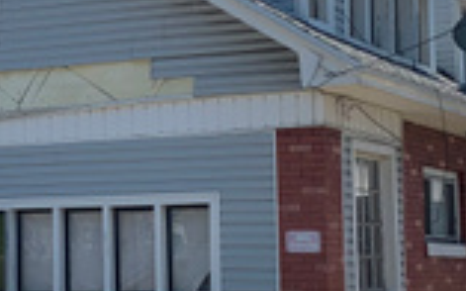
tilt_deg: +8.0
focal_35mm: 112
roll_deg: -1.8
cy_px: 119
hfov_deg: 18.3
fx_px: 1422
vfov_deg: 11.7
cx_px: 45
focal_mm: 4.25
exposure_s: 1/2208
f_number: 1.8
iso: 25
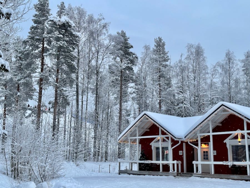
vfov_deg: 30.3
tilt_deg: +11.1
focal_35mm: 48
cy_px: 94
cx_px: 125
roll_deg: -0.9
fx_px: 347
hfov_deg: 39.7
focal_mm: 6.86
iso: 80
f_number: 1.78
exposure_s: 1/76
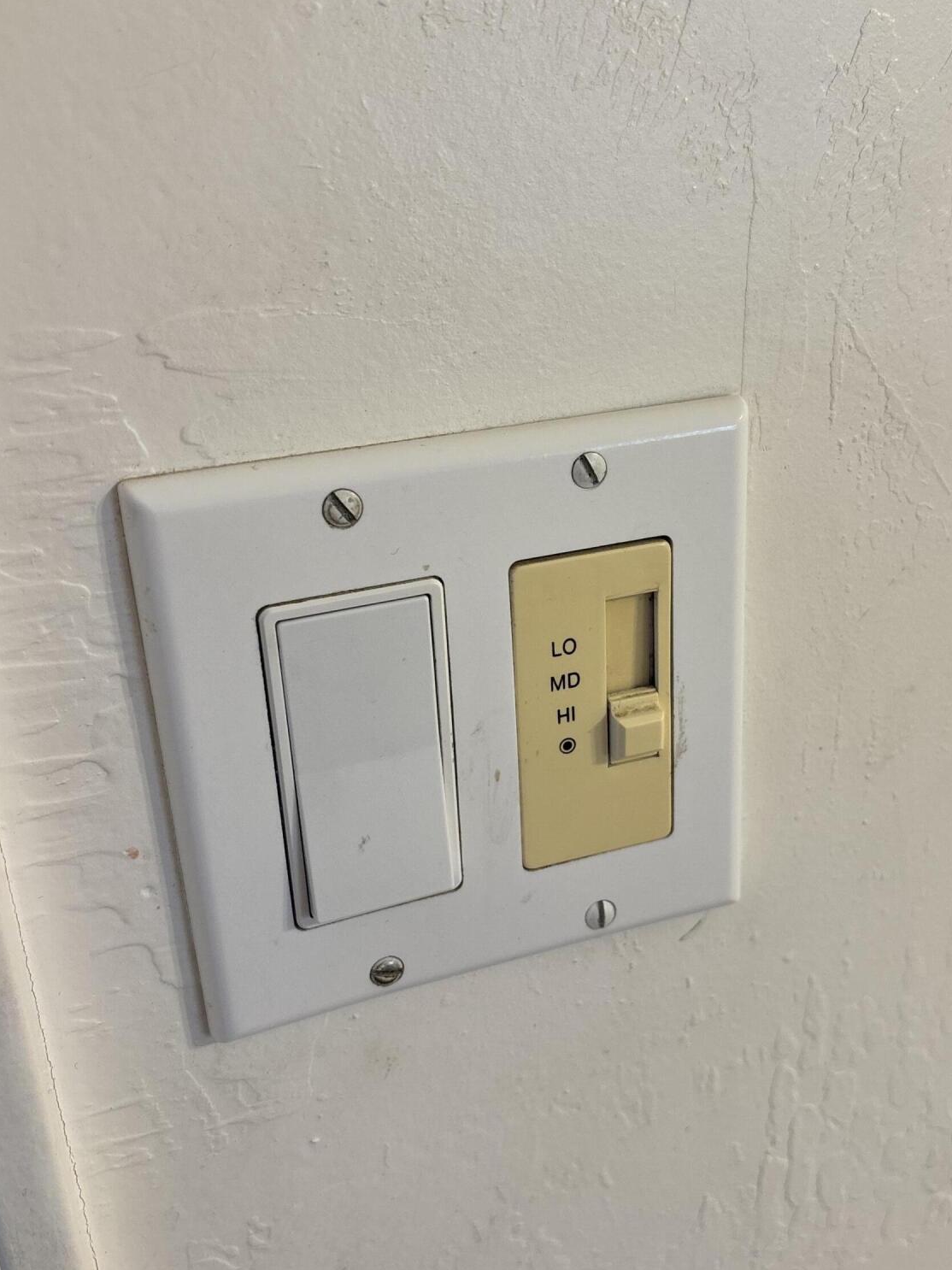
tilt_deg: -22.9
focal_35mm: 35
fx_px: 1284
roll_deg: +3.2
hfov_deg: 40.6
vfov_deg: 52.6
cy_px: 602
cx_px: 555
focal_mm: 5.96
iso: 80
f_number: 1.6
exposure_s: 1/60
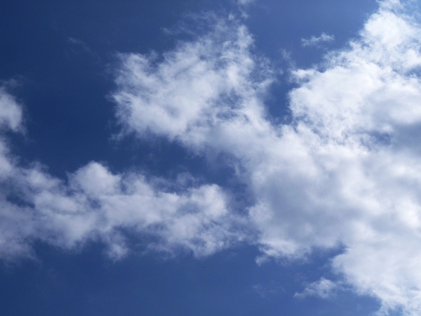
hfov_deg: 26.0
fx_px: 912
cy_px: 158
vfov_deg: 19.6
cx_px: 210
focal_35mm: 75
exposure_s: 1/1000
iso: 100
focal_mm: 13.3
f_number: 8
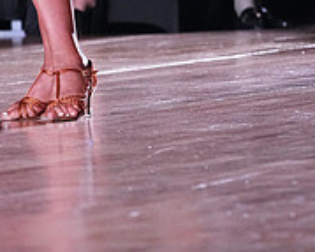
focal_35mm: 427
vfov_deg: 3.6
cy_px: -194
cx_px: -6
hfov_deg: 4.5
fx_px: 3979
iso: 10000
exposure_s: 1/400
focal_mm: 140
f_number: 5
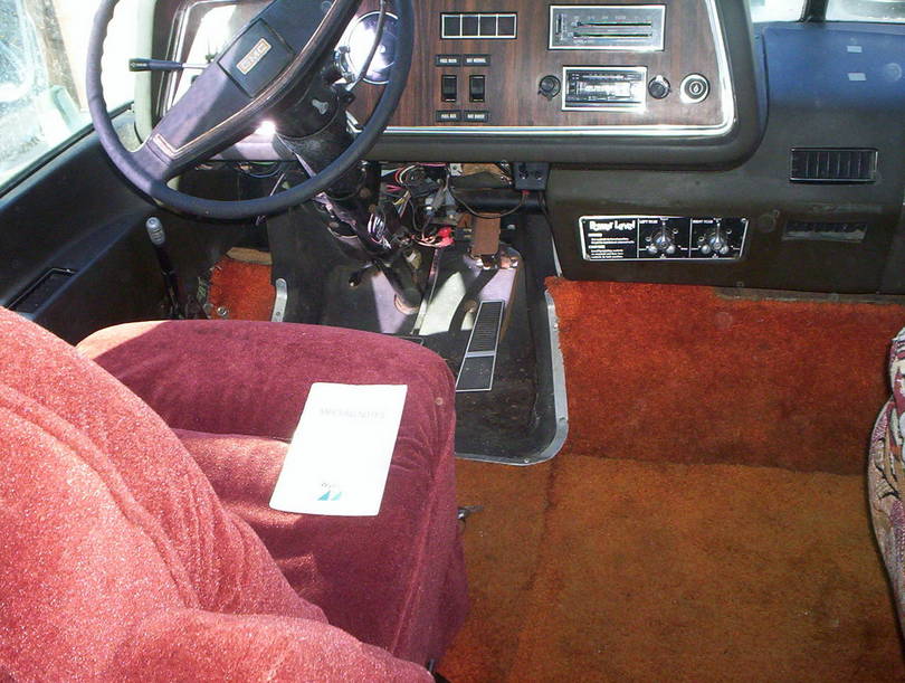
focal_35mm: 38
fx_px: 996
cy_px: 342
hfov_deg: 48.9
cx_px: 452
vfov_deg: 37.8
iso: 140
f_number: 4.5
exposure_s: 1/60
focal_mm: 4.99
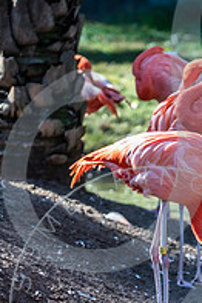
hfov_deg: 5.2
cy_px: 192
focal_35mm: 265
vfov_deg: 7.8
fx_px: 2234
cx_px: 222
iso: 200
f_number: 2.8
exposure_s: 1/400
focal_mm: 116
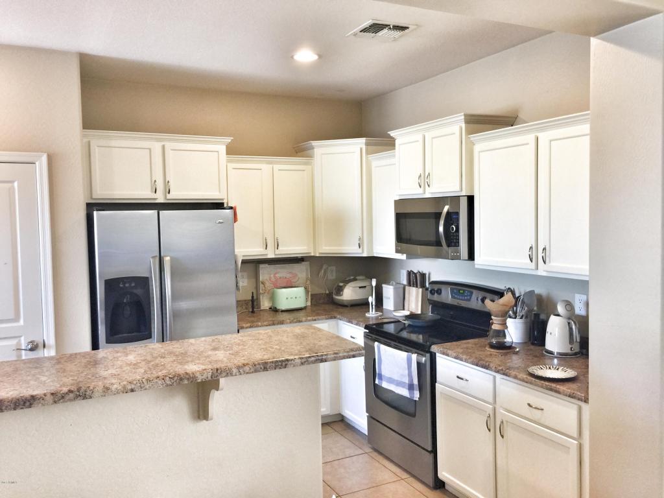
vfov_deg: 48.2
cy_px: 249
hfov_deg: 61.7
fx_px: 556
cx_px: 332
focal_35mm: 29
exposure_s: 1/15
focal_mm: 4.15
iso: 50
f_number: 2.2
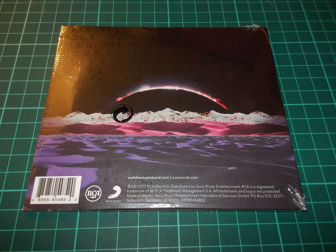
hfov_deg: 61.7
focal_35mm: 29
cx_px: 168
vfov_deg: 48.2
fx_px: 281
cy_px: 126
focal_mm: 4.1
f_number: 3.3
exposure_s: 1/30
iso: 200
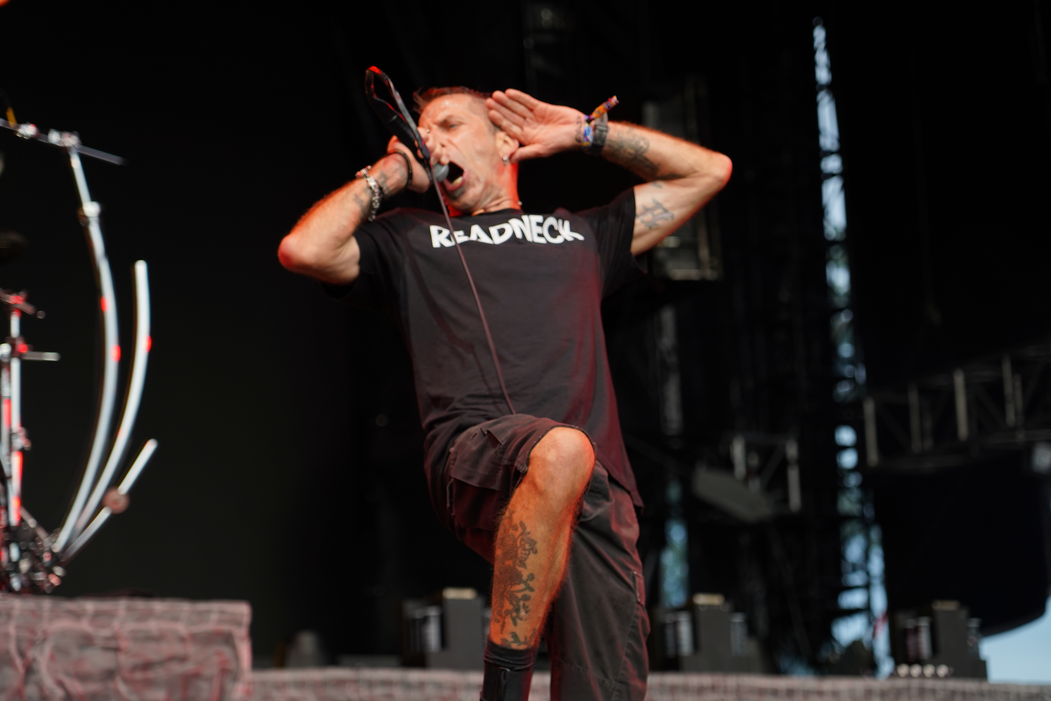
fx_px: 3065
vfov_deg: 13.0
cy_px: 350
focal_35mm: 105
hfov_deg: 19.5
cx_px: 526
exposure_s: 1/125
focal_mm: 105
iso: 200
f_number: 4
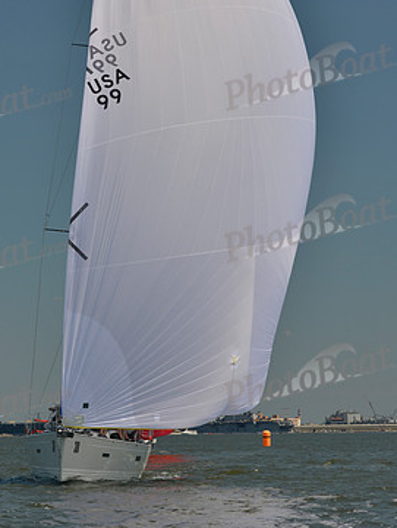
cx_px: 149
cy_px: 170
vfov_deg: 14.2
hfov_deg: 10.7
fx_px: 2124
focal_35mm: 139
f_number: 6.3
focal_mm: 90
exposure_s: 1/1250
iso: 200
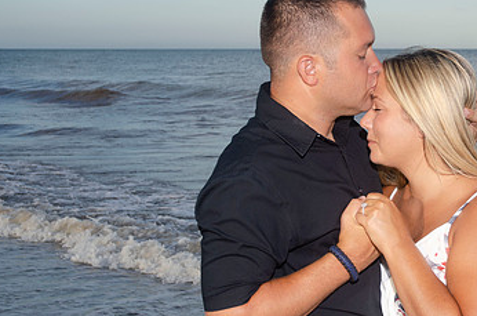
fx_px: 965
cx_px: 360
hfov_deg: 27.4
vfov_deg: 18.6
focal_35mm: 73
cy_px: 153
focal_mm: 29
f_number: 5.6
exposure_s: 1/250
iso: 100
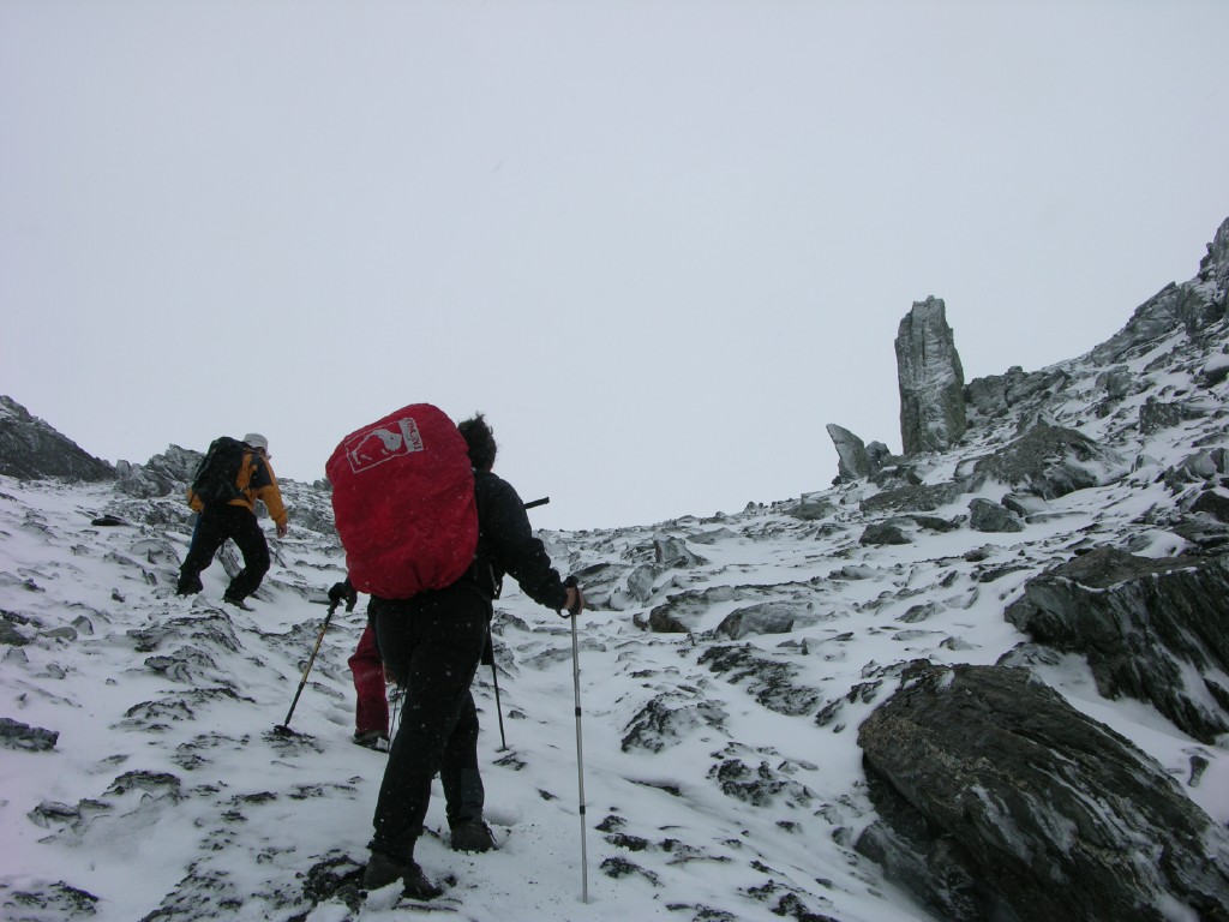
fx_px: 1243
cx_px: 614
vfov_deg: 40.7
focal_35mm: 35
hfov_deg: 52.6
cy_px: 461
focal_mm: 8.9
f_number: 7.1
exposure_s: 1/275
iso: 50
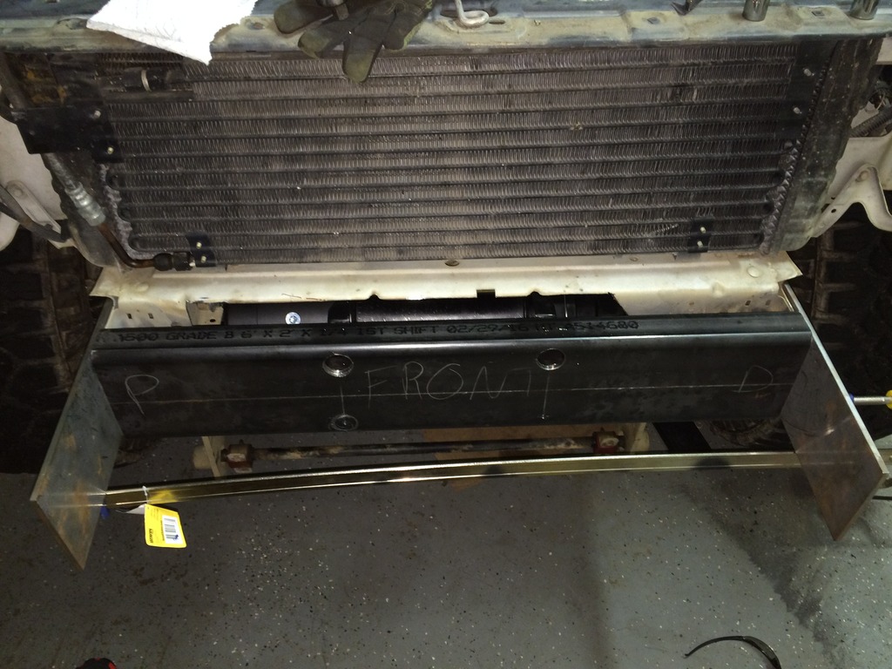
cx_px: 446
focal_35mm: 29
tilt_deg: -46.9
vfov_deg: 48.2
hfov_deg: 61.7
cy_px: 334
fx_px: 747
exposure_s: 1/16
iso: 125
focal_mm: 4.15
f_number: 2.2
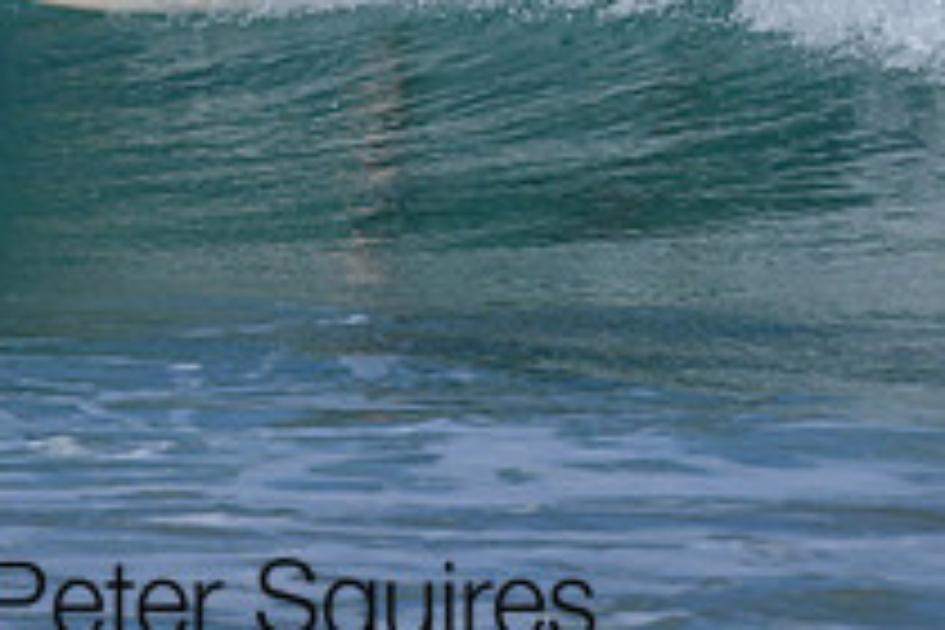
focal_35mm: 3041
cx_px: 726
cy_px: -359
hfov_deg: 0.7
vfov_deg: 0.5
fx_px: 79820
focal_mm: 800
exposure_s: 1/2000
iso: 450
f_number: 6.3
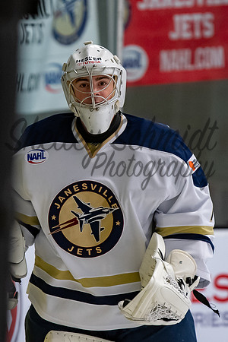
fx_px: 4815
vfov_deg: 4.1
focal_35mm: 507
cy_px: 153
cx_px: 105
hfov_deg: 2.7
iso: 2000
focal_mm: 200
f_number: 3.2
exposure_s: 1/800
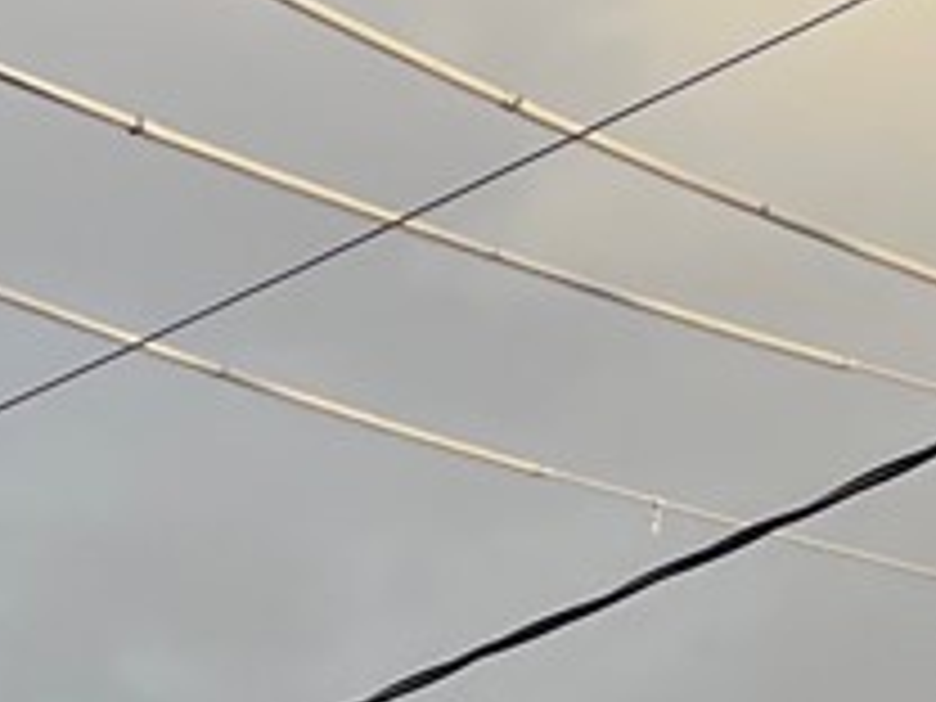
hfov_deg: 9.4
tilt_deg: +3.5
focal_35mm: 192
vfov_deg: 6.7
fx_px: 5192
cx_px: -1188
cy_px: 2394
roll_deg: +0.8
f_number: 1.6
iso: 32
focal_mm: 5.1
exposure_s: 1/373
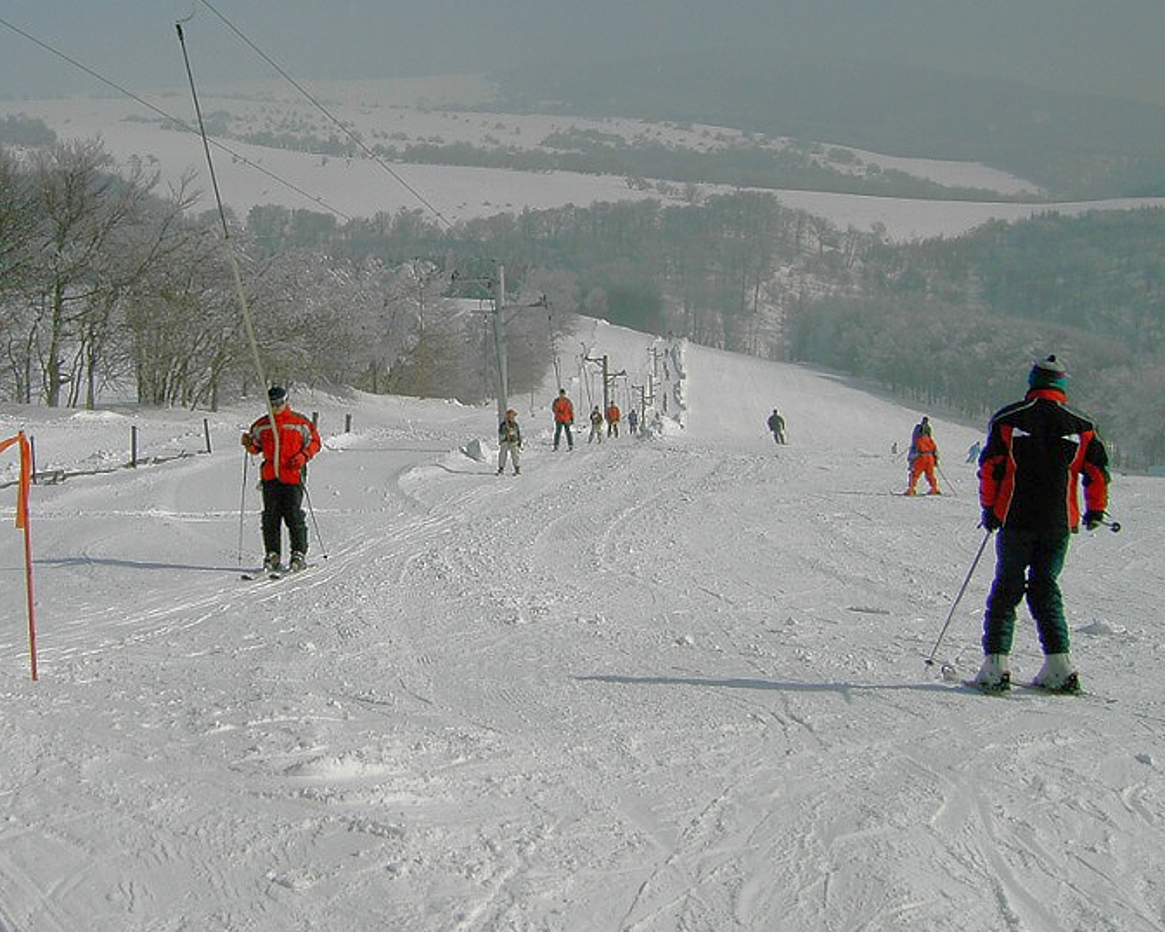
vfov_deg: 29.1
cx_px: 355
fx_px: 1792
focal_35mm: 52
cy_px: 383
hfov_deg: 35.5
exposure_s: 1/1500
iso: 100
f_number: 6.7
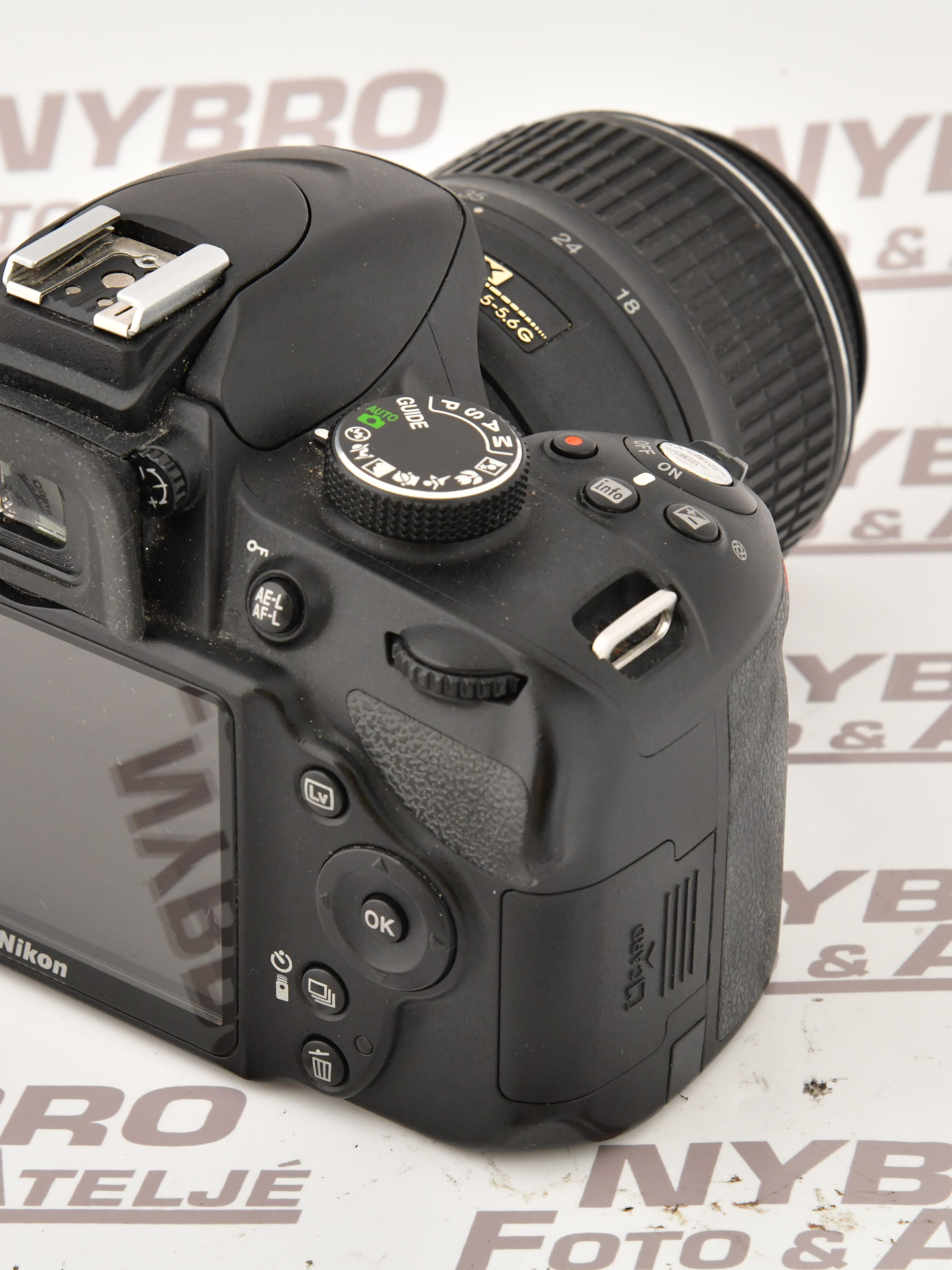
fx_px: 6380
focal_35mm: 174
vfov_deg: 11.4
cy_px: 634
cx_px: 389
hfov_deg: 8.5
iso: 1600
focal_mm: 120
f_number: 14
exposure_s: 1/160
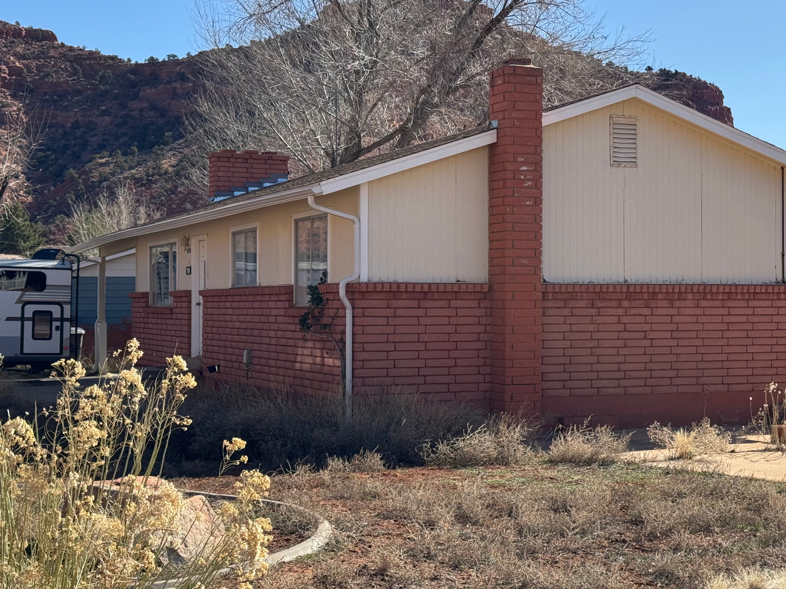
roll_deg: +0.0
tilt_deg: -0.6
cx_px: 478
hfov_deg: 31.6
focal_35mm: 61
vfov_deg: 24.0
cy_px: 293
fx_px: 1385
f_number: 1.78
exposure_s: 1/3425
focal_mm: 6.76
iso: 64
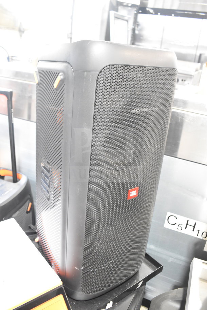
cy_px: 155
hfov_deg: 43.6
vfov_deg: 61.9
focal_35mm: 30
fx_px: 259
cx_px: 104
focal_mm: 20
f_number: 3.8
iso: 2800
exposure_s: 1/30
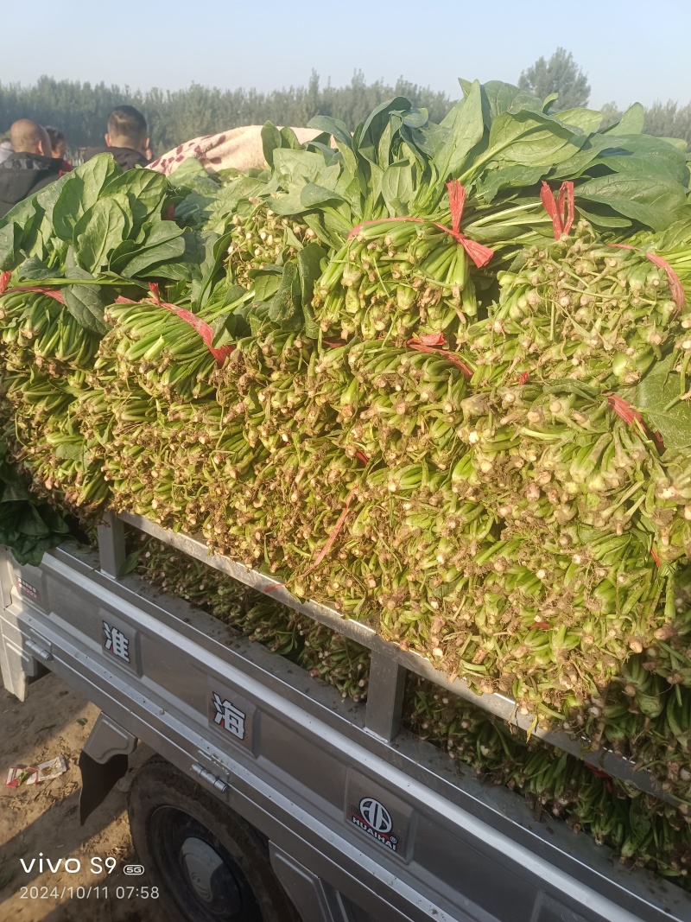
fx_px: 666
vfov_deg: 69.4
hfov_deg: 54.9
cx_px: 346
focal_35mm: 25
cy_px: 461
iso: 100
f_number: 1.79
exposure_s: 1/246
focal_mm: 4.71
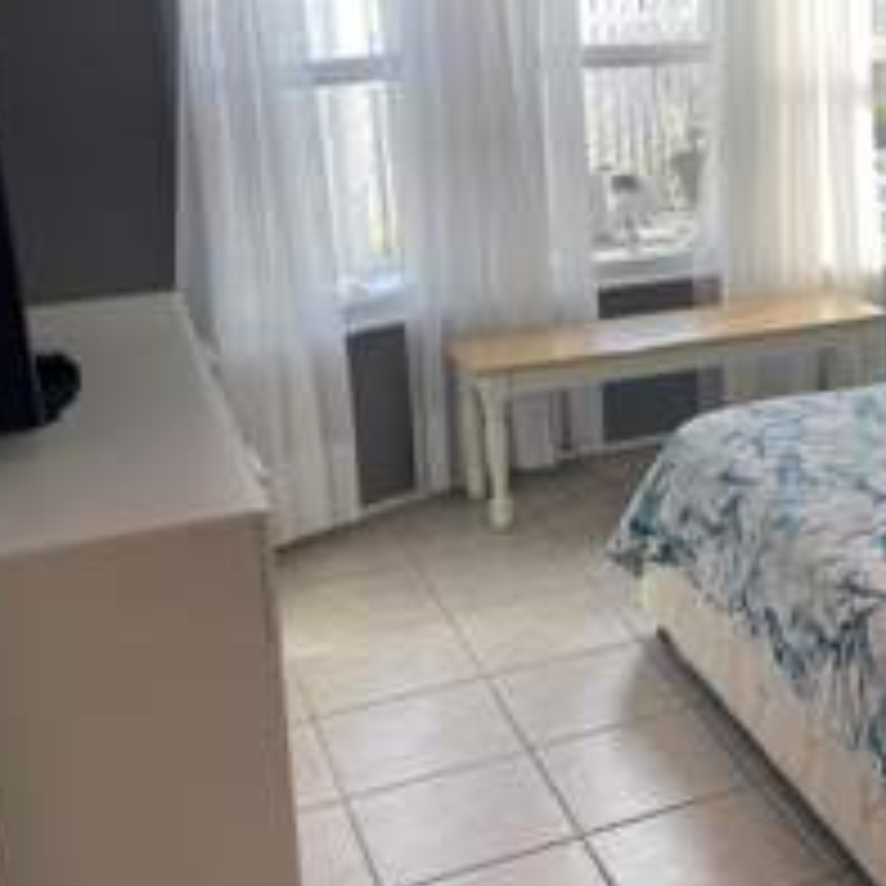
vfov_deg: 30.2
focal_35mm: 56
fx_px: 1622
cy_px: 263
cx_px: 1016
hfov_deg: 27.5
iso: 32
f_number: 1.6
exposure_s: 1/196
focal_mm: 4.2
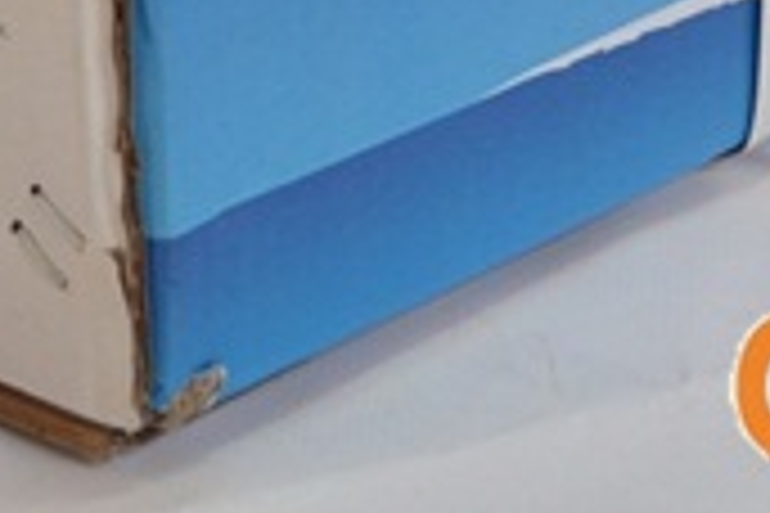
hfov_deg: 10.4
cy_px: -623
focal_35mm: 197
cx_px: 702
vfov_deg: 6.7
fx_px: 4213
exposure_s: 1/40
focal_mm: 28
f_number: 4.5
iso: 400
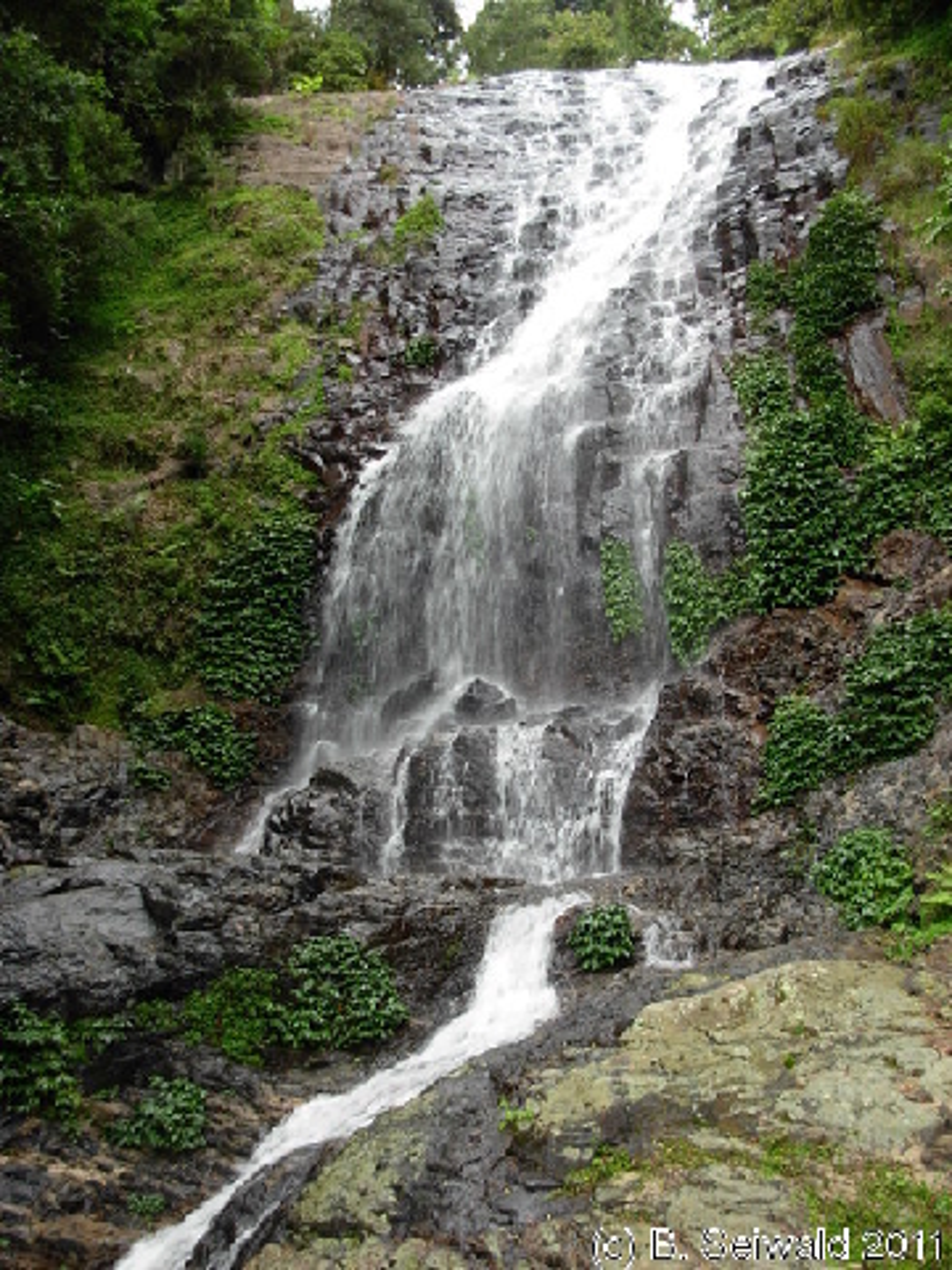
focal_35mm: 38
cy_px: 635
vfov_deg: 49.0
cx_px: 476
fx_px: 1393
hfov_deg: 37.7
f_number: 2.9
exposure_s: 1/31
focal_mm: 6.3
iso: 79
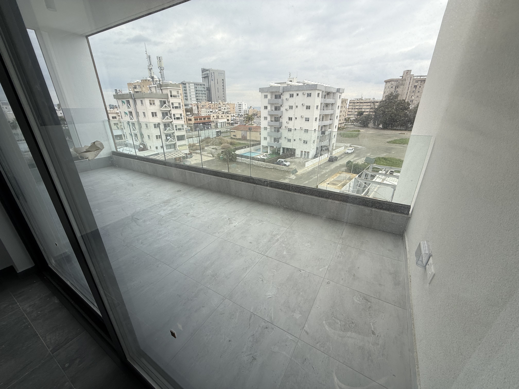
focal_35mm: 14
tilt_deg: -23.2
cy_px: 194
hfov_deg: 102.1
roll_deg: +0.1
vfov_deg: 85.7
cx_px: 260
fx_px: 210
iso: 50
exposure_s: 1/239
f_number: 2.2
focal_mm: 2.22
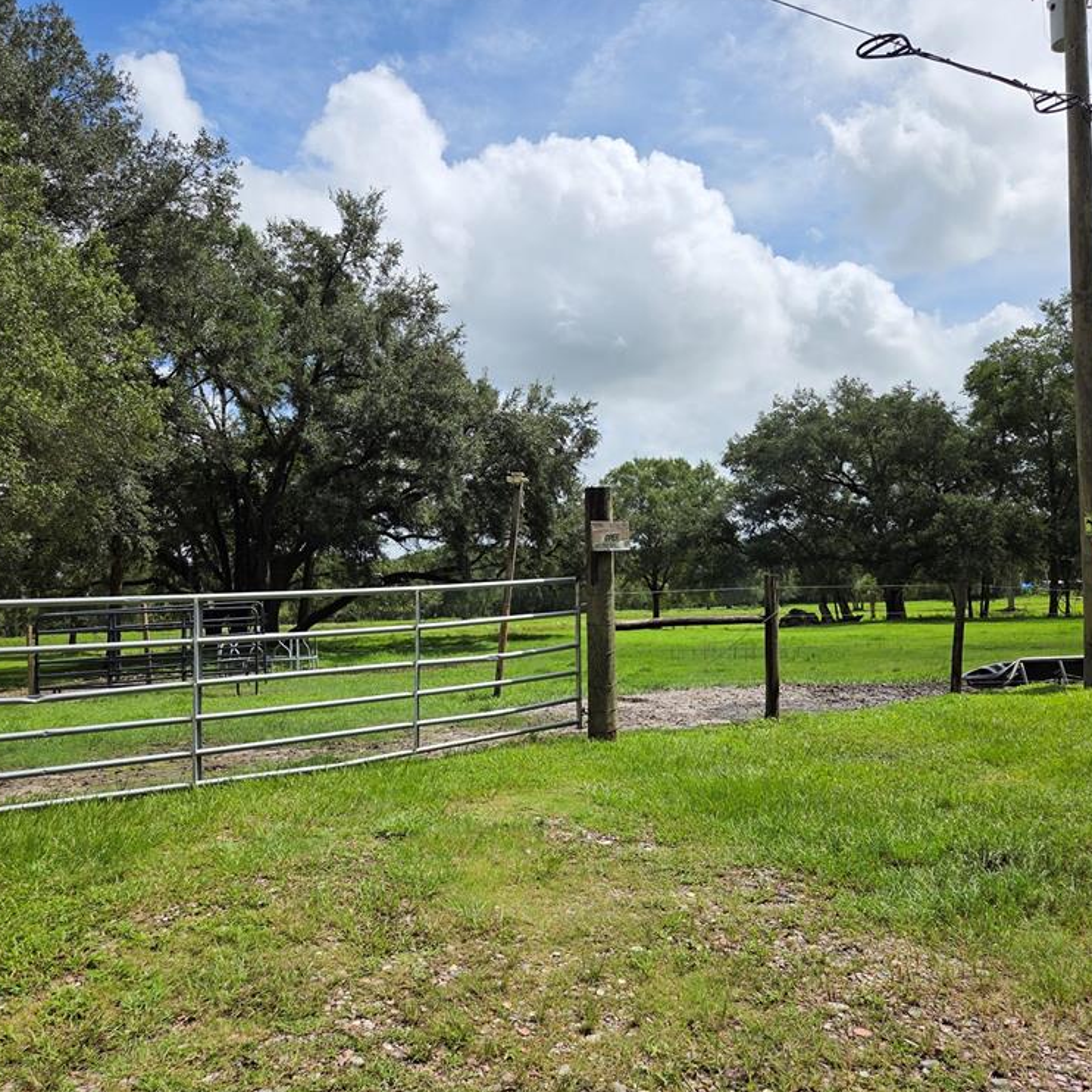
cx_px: 569
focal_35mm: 28
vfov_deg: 57.3
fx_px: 999
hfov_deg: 57.3
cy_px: 531
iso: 80
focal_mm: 5.4
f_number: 1.8
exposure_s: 1/7075
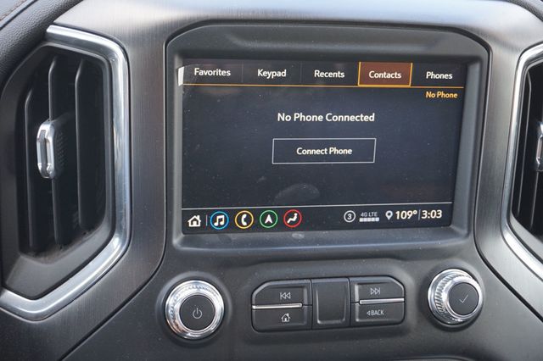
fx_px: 678
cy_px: 180
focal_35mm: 45
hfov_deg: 43.6
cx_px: 272
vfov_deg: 29.8
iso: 400
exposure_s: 1/60
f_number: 5
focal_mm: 30
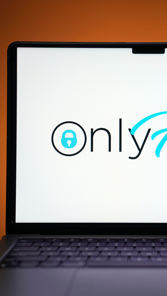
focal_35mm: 78
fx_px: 614
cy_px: 148
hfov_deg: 15.4
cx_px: 139
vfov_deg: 27.2
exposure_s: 1/125
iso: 160
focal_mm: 49
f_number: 2.8
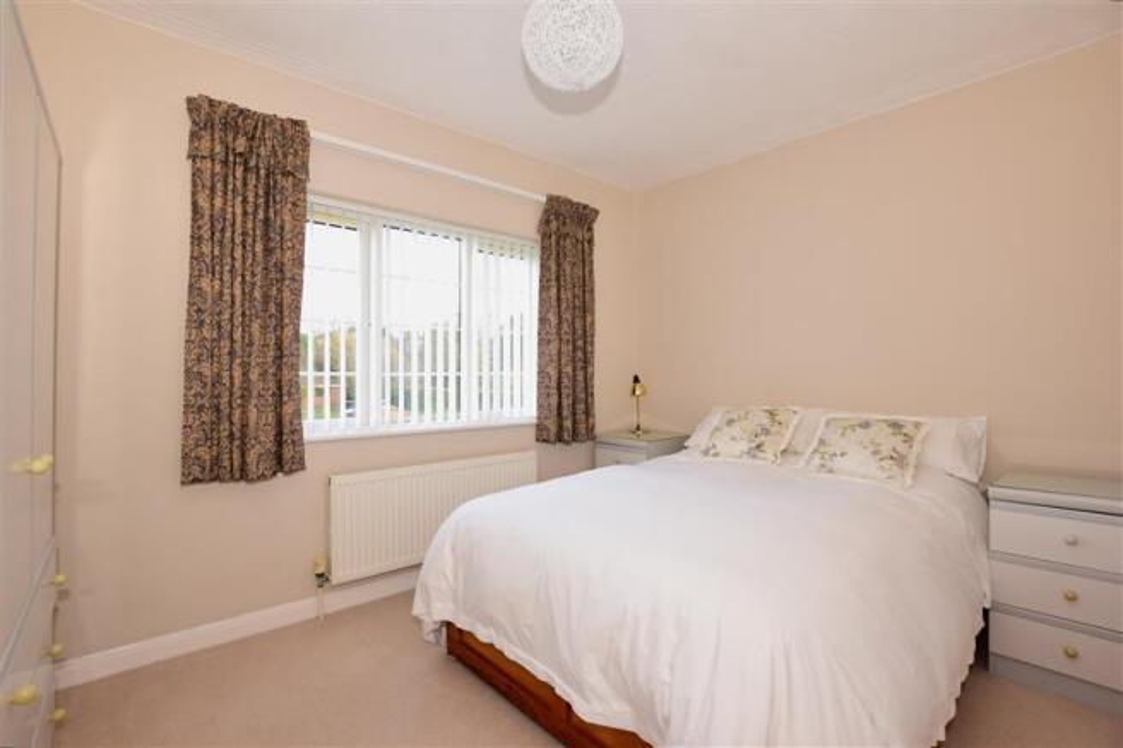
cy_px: 374
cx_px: 562
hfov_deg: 100.4
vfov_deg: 77.3
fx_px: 468
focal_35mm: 15
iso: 400
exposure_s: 1/100
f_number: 5.6
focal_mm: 10
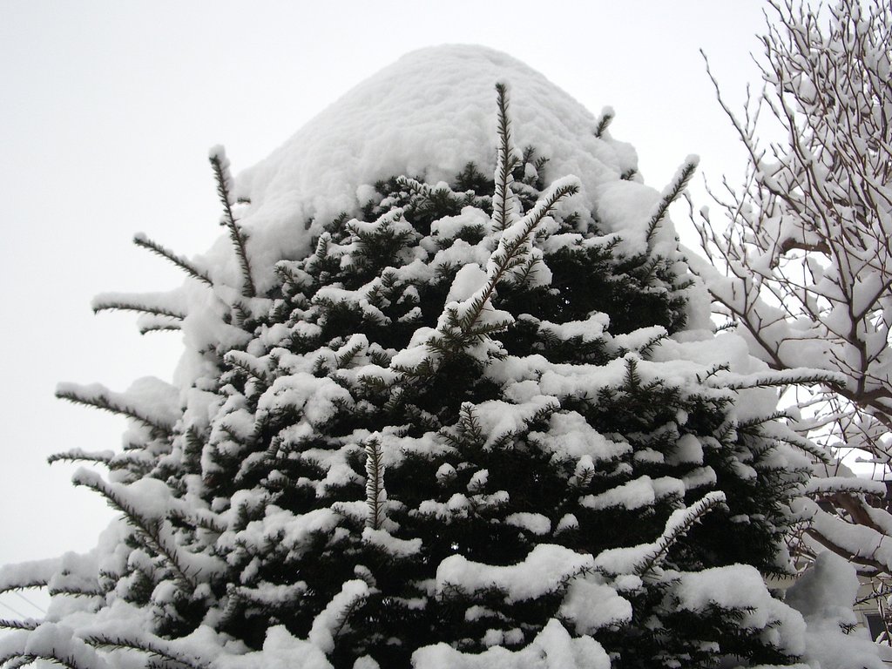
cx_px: 446
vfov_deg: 35.1
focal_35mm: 41
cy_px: 334
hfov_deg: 45.8
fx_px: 1057
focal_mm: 6.8
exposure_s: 1/100
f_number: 2.8
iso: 100
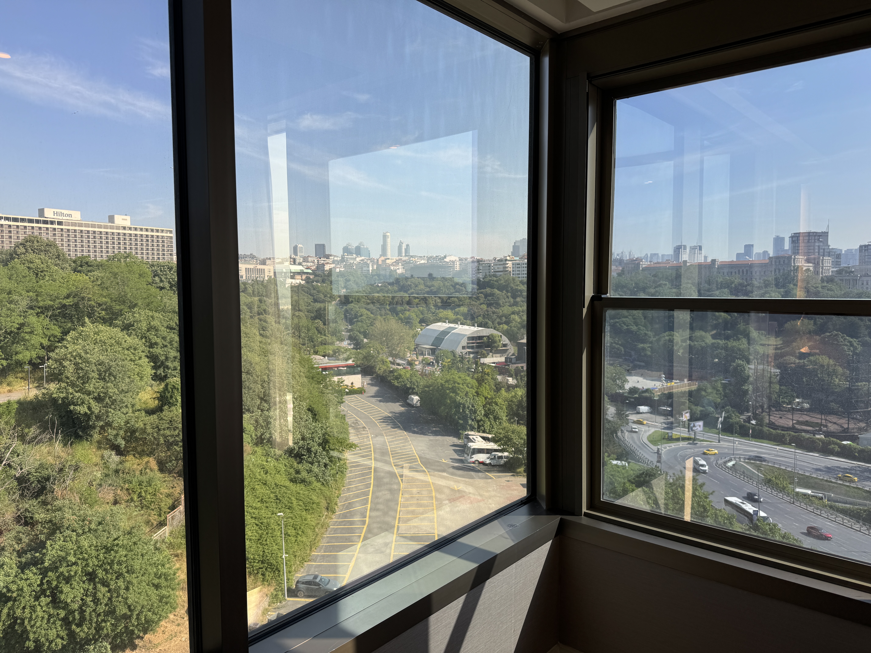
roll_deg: +0.3
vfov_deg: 56.8
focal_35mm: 24
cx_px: 436
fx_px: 604
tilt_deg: -4.4
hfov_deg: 71.6
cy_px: 326
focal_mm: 6.76
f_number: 1.78
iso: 80
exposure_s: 1/558
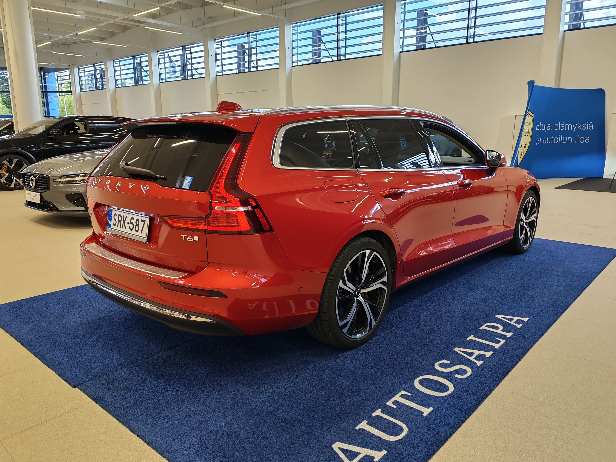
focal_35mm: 27
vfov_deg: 51.4
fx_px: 480
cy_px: 231
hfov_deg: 65.3
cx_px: 308
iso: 109
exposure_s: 1/100
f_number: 1.9
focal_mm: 6.12
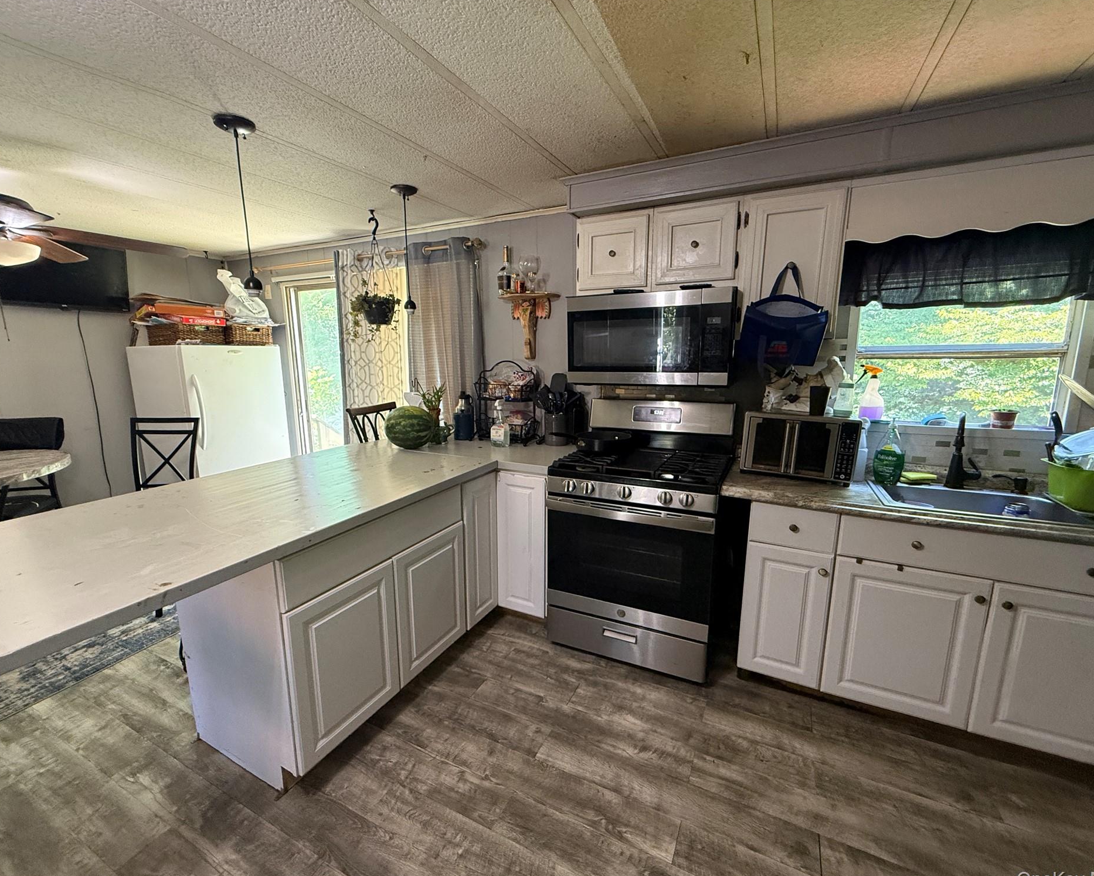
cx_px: 536
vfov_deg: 84.0
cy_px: 442
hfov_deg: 96.8
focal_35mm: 15
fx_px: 486
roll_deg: -0.8
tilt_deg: -10.6
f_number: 2.2
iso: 500
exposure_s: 1/60
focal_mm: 2.22
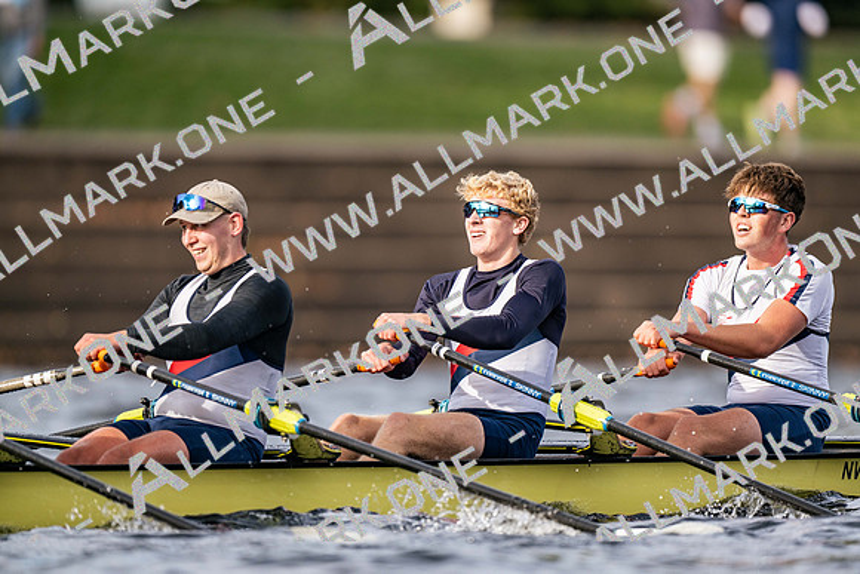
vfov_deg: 2.3
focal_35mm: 600
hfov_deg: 3.4
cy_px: 287
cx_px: 430
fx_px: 14343
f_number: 4
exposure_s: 1/2500
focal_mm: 600
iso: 400
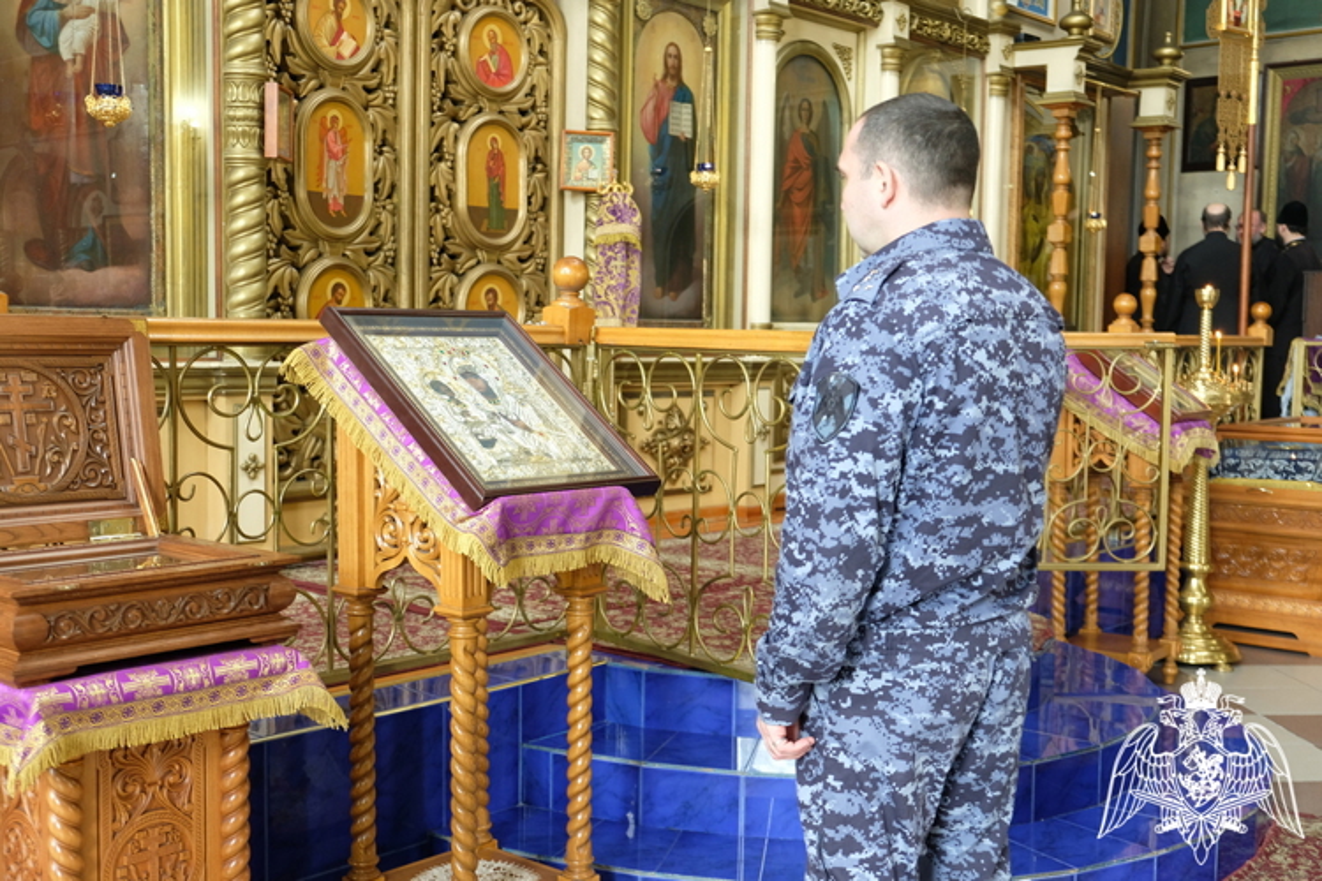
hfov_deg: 48.5
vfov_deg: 33.4
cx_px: 661
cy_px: 440
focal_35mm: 40
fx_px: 1469
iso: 800
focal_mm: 26.5
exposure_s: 1/18
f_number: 3.2
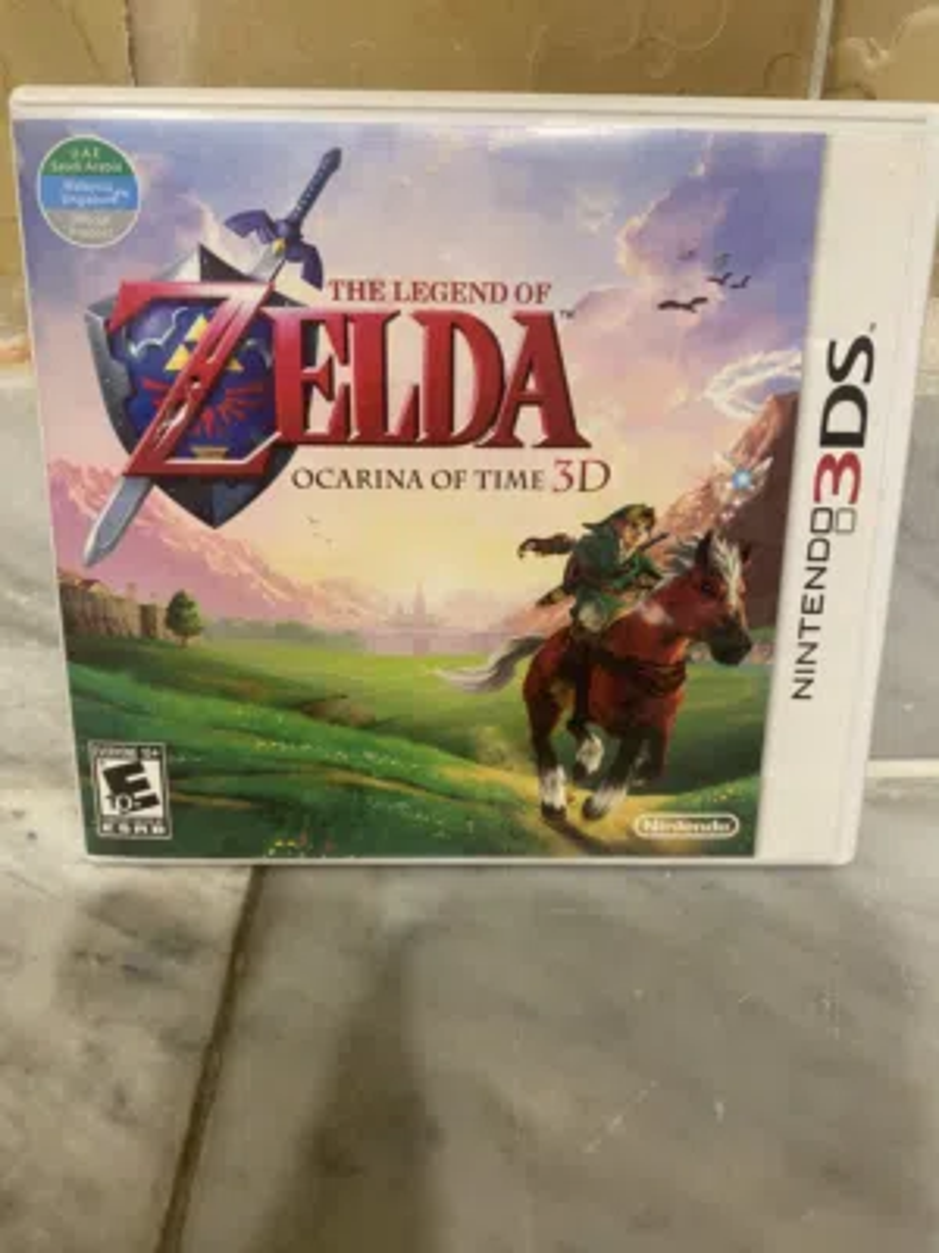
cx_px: 470
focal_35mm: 26
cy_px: 626
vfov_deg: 67.3
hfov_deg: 53.1
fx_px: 940
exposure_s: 1/50
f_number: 1.8
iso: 160
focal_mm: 4.25
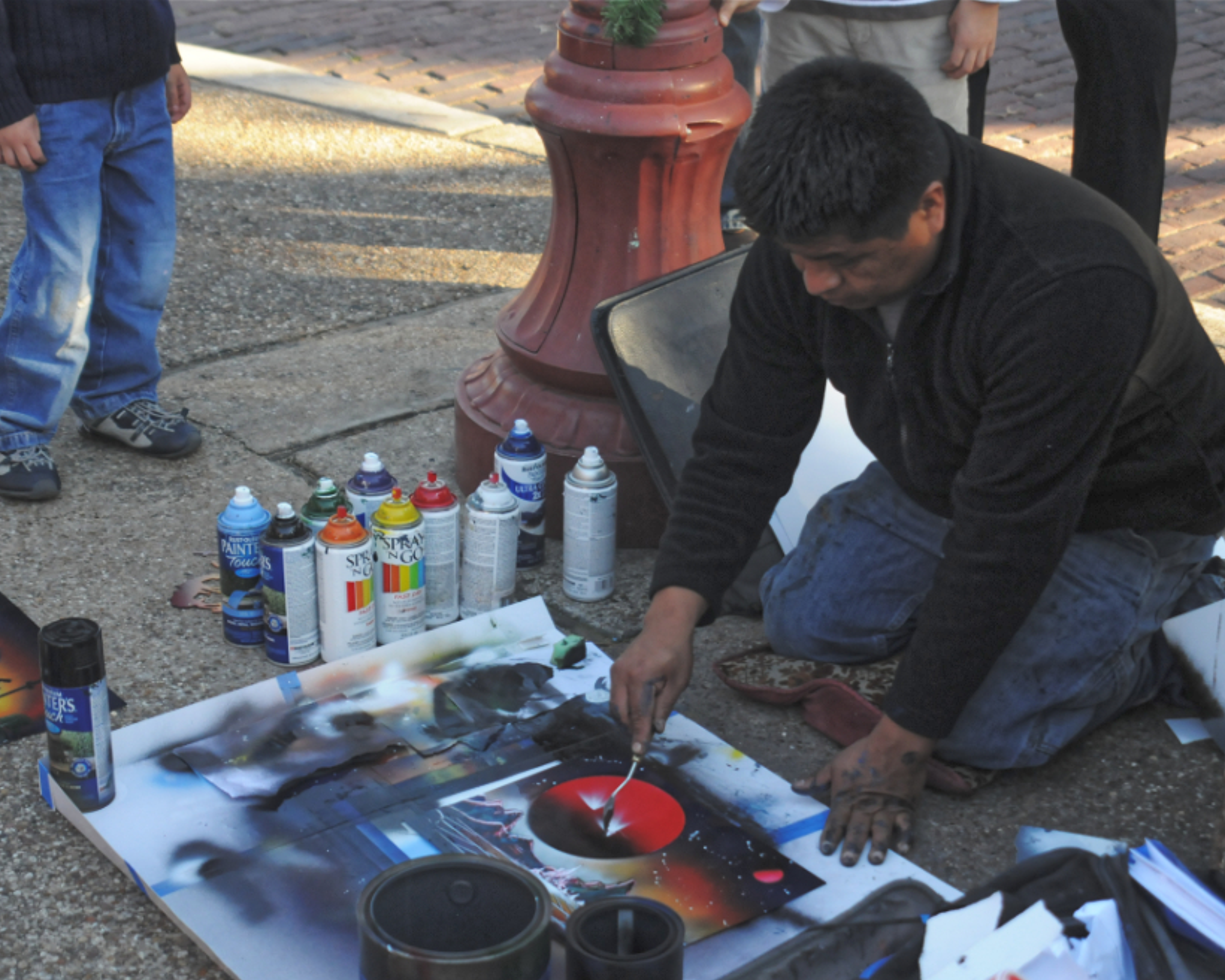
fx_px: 2610
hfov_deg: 26.4
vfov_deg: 21.3
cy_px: 494
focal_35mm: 72
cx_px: 601
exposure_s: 1/640
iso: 800
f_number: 4
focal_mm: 42
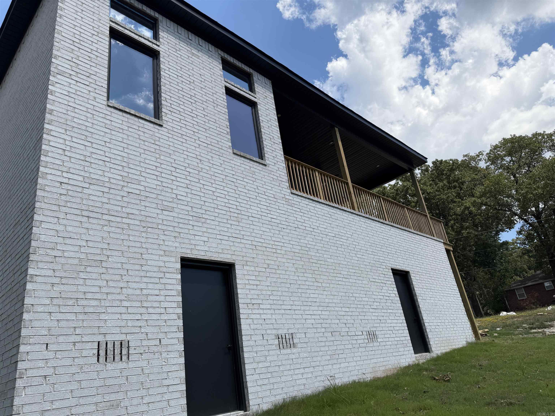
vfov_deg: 56.8
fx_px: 385
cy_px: 208
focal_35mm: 24
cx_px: 278
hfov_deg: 71.6
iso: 80
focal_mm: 6.76
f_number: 1.78
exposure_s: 1/4975
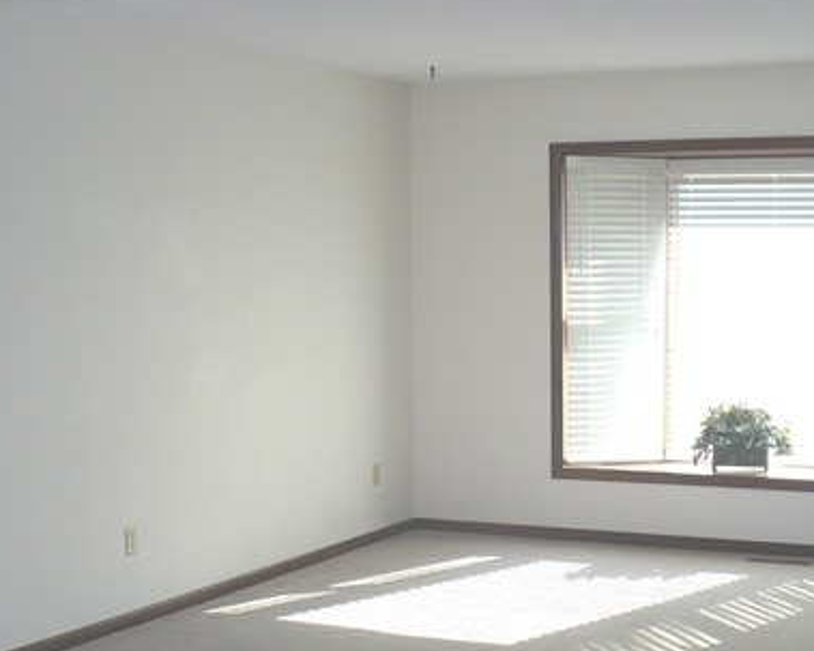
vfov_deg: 24.7
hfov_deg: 30.9
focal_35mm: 61
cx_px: 494
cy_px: 501
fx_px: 1469
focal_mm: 6.1
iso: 100
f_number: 2.8
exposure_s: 1/60
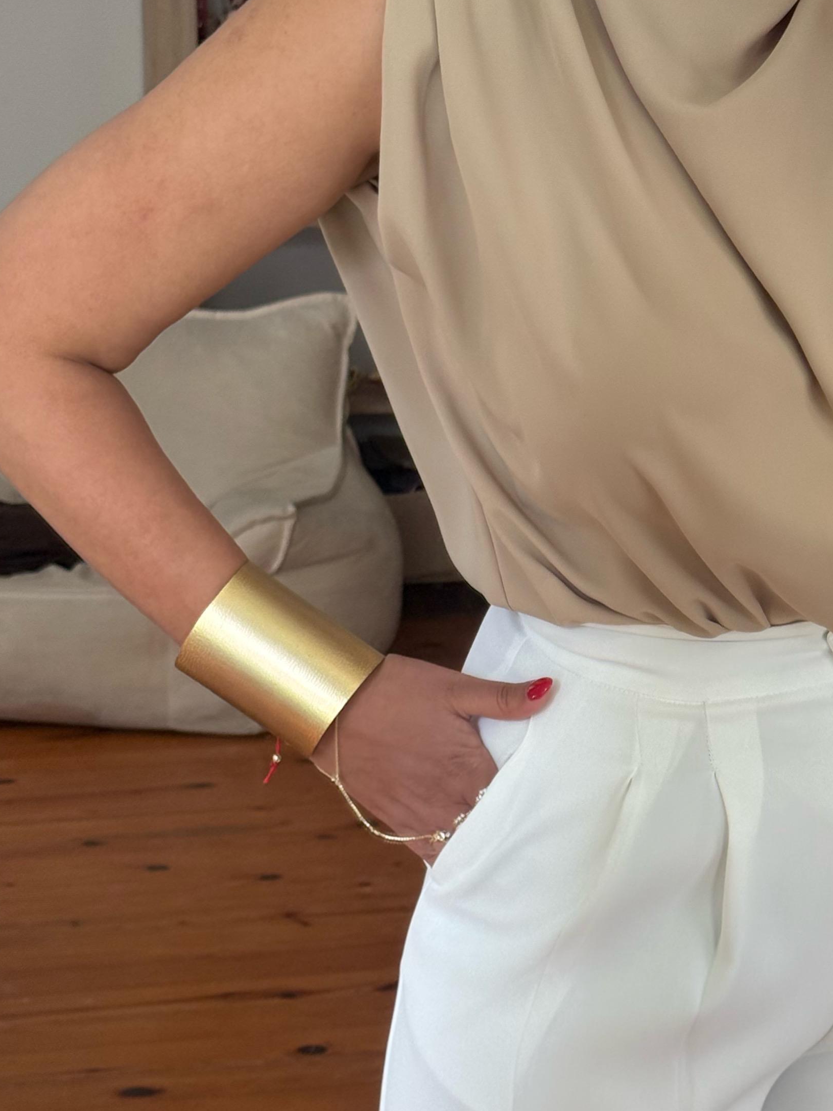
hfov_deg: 16.4
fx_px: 2856
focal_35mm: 89
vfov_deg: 21.9
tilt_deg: -31.8
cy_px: 785
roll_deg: -2.0
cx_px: 717
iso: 125
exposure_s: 1/228
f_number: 1.78
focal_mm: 6.76
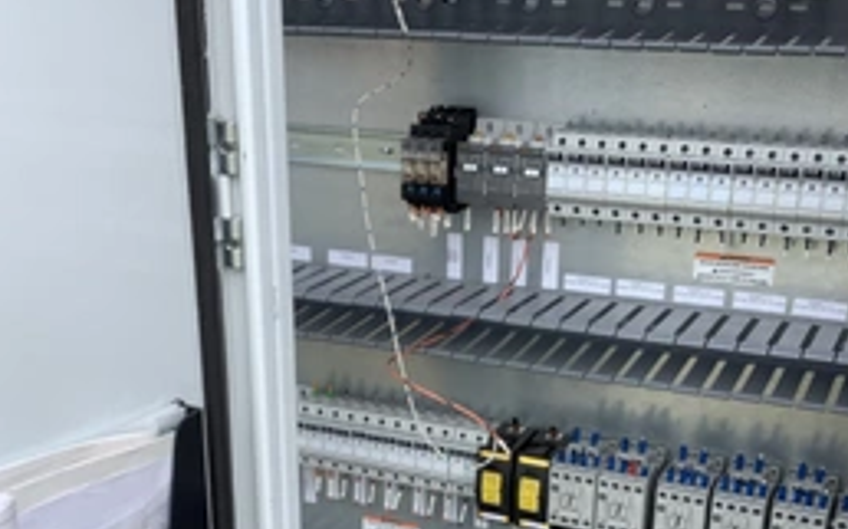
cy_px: 463
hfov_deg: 39.6
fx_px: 1178
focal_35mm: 51
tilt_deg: -21.6
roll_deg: -1.8
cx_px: 417
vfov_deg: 24.7
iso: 25
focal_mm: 3.3
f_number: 2.4
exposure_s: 1/476
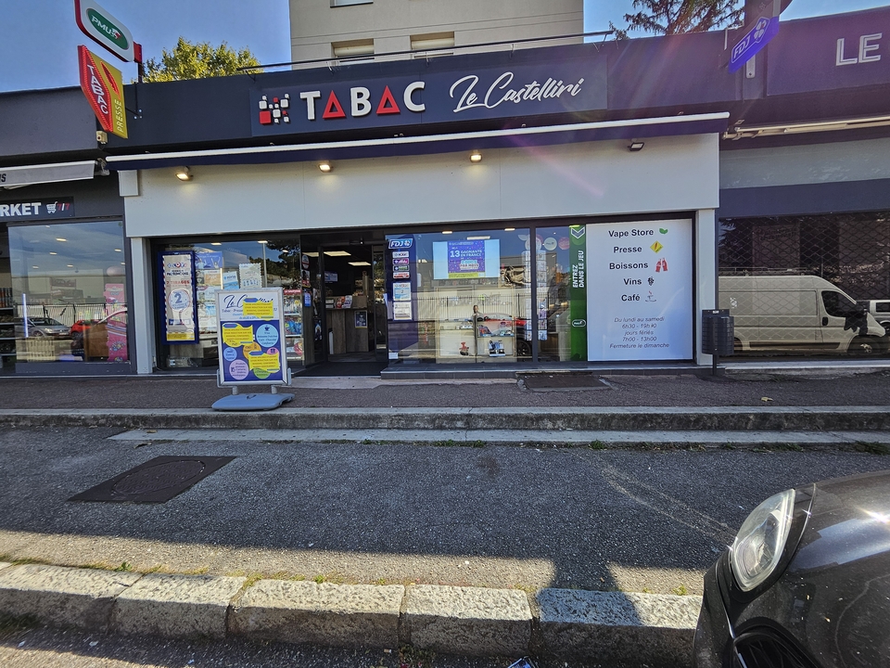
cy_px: 334
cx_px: 445
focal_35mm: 13
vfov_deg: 89.9
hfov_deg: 106.2
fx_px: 334
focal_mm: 1.74
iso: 32
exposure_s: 1/475
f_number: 2.2
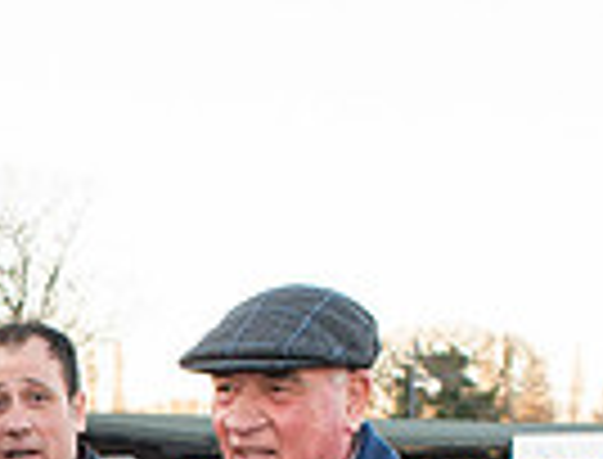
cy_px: 902
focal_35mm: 117
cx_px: -167
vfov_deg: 11.6
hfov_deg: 15.9
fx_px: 2049
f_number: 5
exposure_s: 1/250
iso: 1000
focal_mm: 24
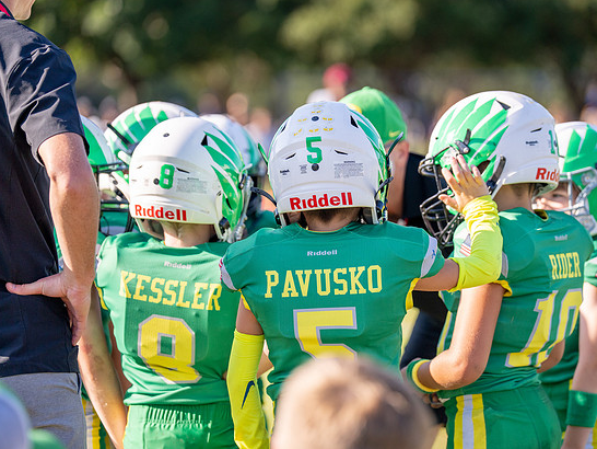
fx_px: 2847
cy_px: 214
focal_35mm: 165
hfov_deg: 12.0
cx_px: 340
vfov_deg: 9.0
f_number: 2.8
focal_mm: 144
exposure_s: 1/3200
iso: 320
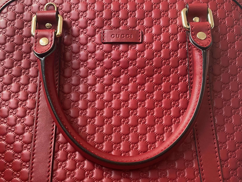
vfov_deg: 34.3
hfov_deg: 44.8
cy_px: 100
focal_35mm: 42
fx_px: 294
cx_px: 123
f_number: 1.8
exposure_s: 1/48
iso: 500
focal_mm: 4.25
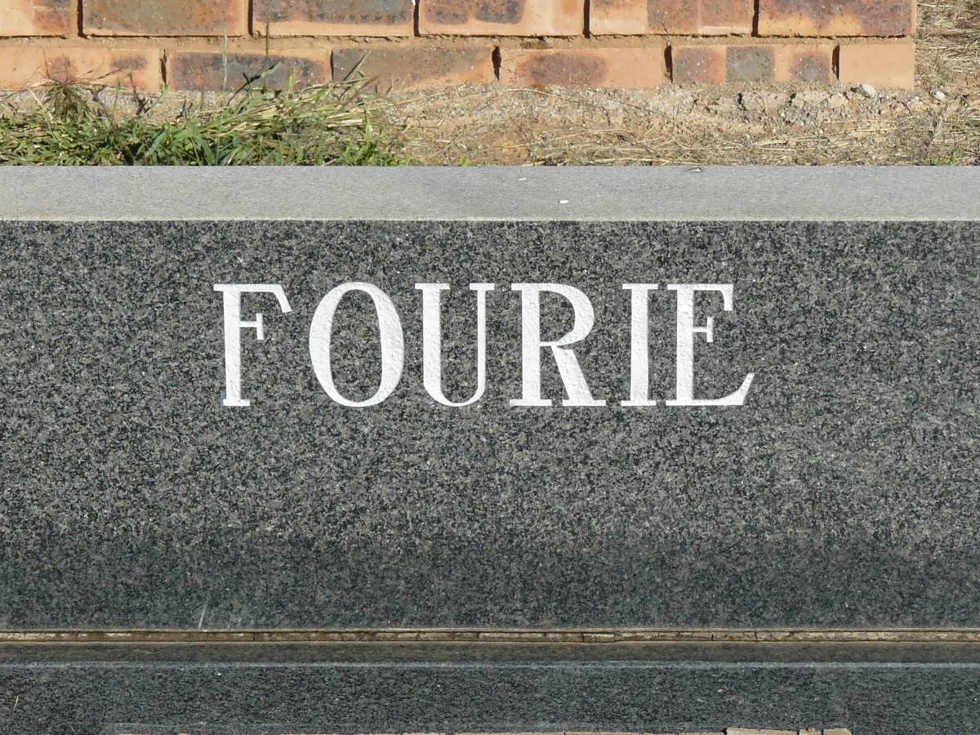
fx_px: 4048
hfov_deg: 13.8
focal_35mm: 143
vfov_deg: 10.4
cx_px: 490
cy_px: 368
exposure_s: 1/400
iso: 100
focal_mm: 19.9
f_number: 5.6
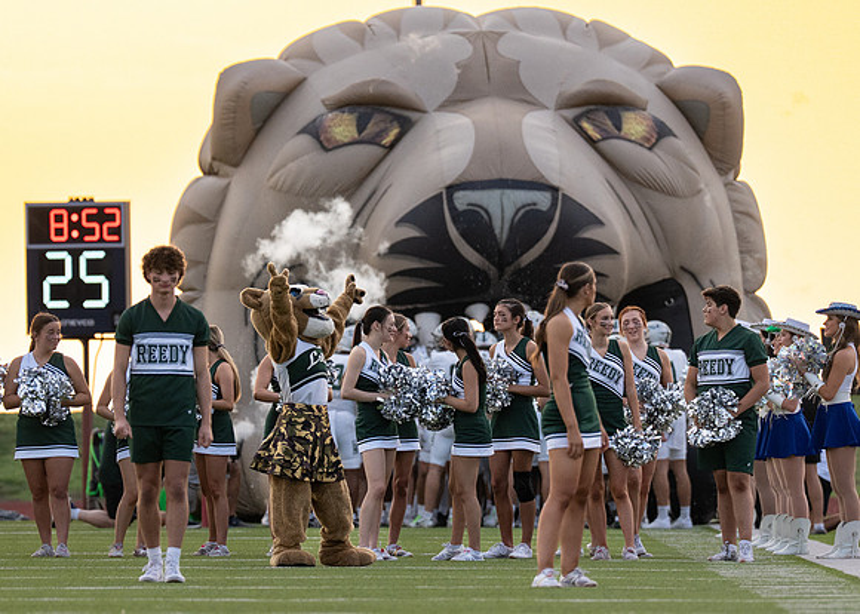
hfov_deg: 4.2
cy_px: 330
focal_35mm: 477
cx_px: 444
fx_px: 11639
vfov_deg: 3.0
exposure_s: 1/2500
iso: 640
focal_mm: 200
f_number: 2.8
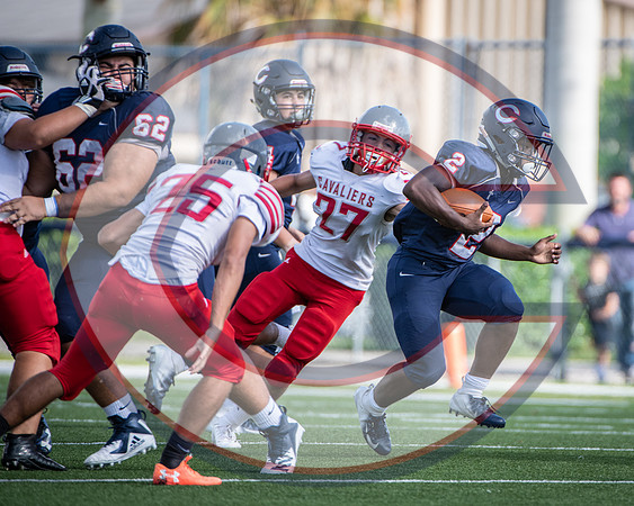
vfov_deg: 2.6
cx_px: 473
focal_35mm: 595
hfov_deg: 3.3
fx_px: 11161
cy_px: 232
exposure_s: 1/1000
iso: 320
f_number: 4
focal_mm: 400
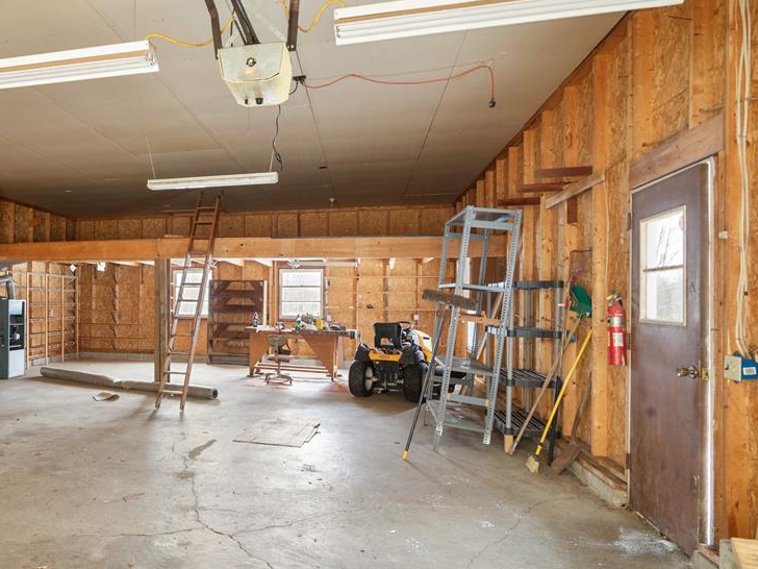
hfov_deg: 71.5
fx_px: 504
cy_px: 316
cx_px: 246
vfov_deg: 58.7
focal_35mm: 23
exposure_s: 1/5
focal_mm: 17
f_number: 8
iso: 400
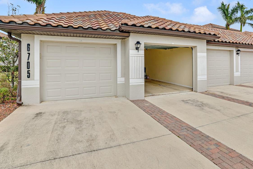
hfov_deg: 83.7
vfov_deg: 61.6
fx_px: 141
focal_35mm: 20
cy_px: 71
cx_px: 141
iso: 160
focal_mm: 14
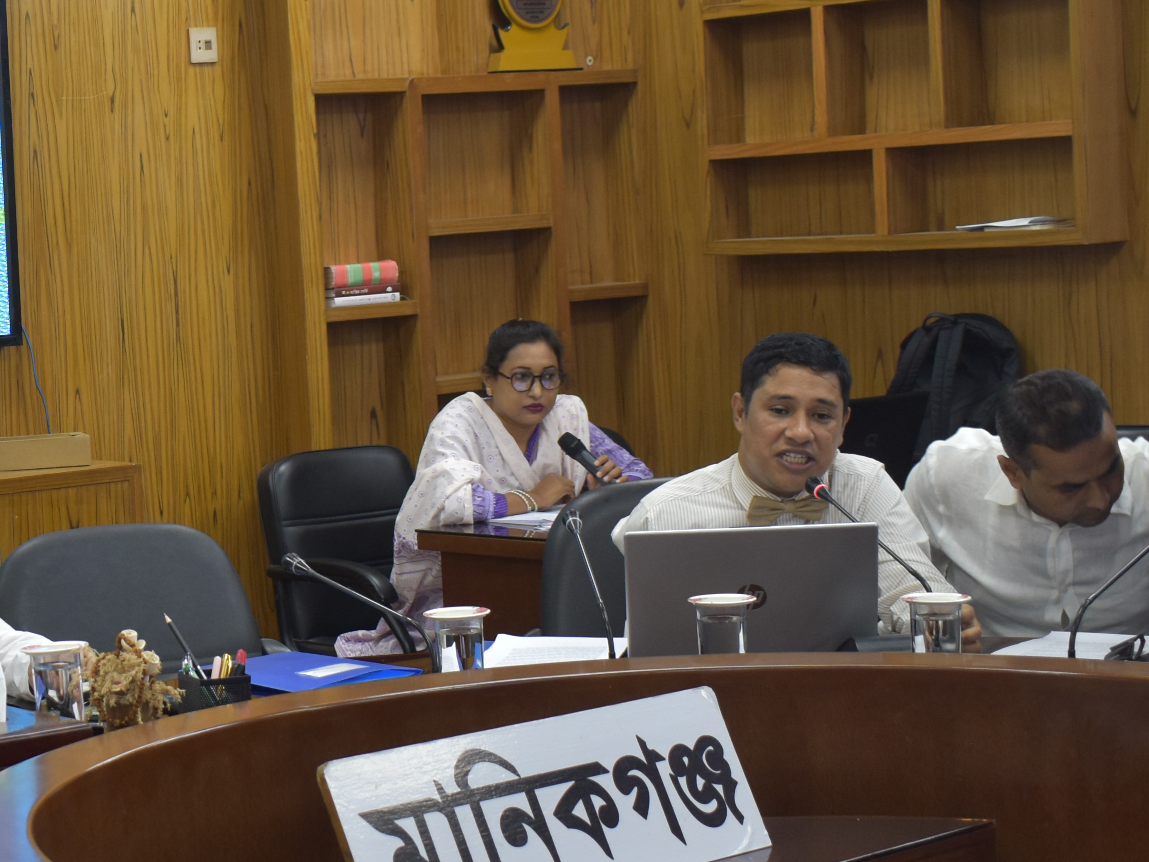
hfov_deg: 22.6
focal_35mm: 82
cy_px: 472
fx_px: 2722
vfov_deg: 18.0
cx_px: -96
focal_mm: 24
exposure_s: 1/50
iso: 400
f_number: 4
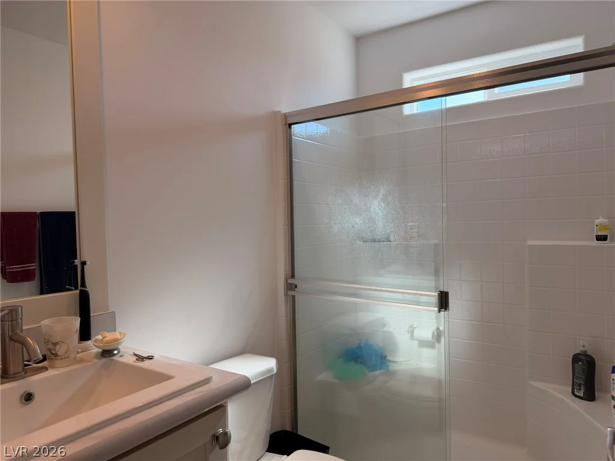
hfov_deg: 71.6
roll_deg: +1.3
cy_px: 230
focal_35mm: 24
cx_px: 308
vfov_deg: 56.8
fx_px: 426
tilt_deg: -1.8
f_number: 1.78
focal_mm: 6.76
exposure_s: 1/256
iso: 80
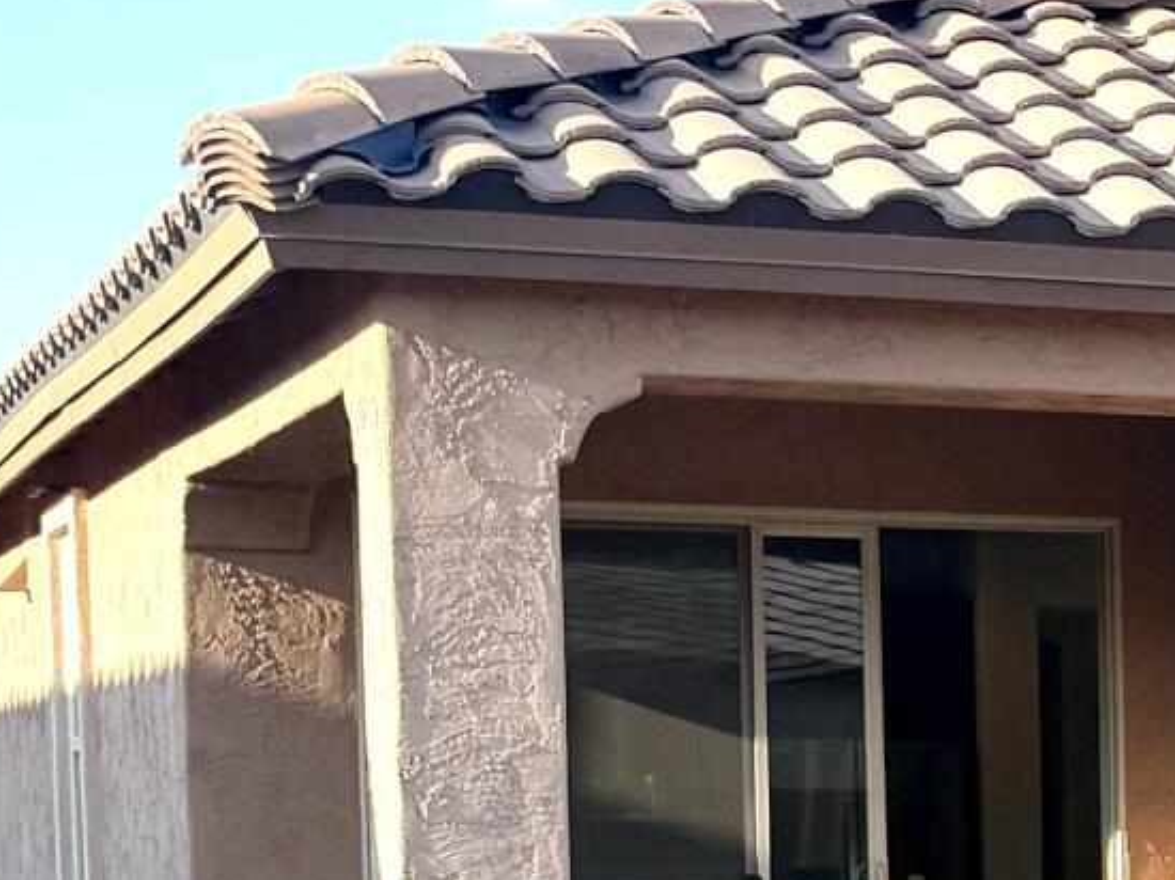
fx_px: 4445
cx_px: 1703
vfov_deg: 11.0
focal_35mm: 131
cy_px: 1192
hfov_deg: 14.2
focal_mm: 6.76
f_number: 1.78
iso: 80
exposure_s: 1/2232
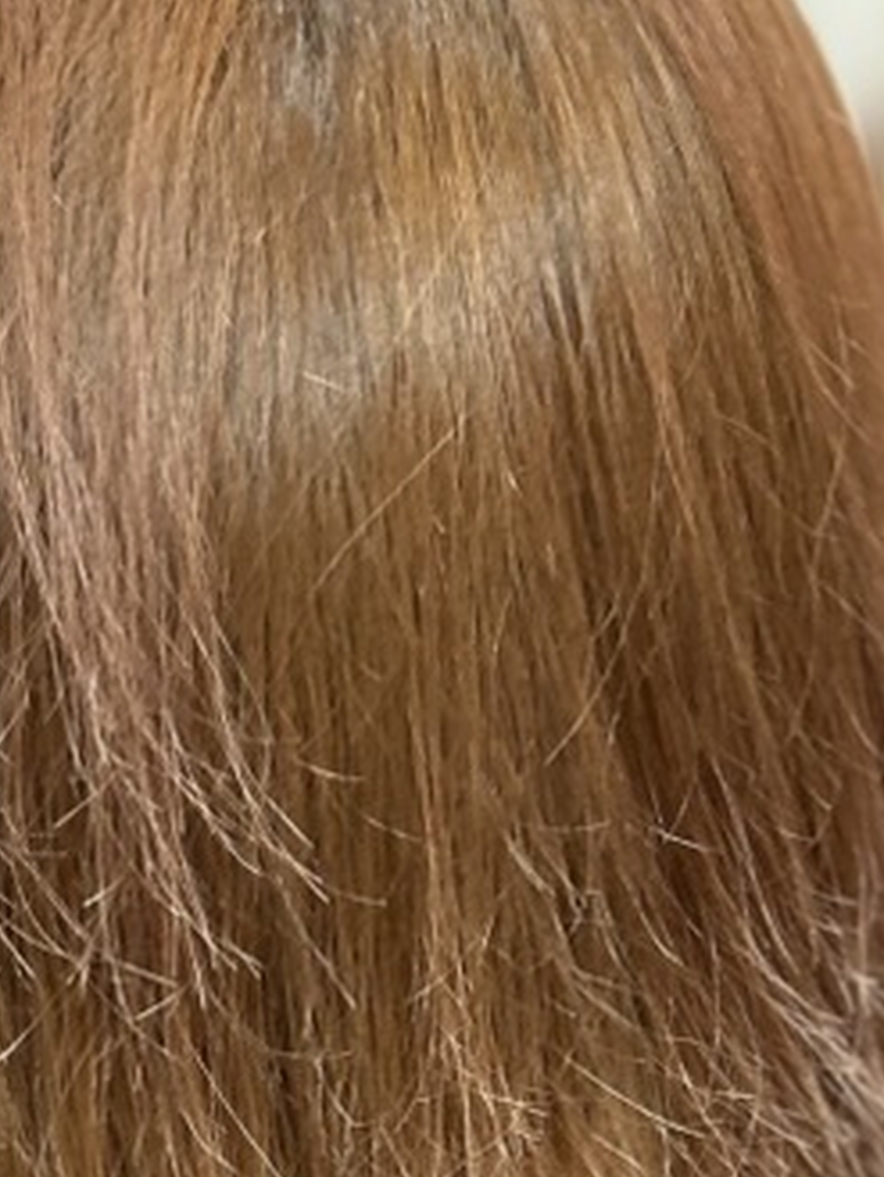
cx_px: 240
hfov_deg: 18.1
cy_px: 1309
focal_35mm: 81
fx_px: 2756
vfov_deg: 22.7
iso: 200
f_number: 1.5
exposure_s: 1/60
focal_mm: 5.7
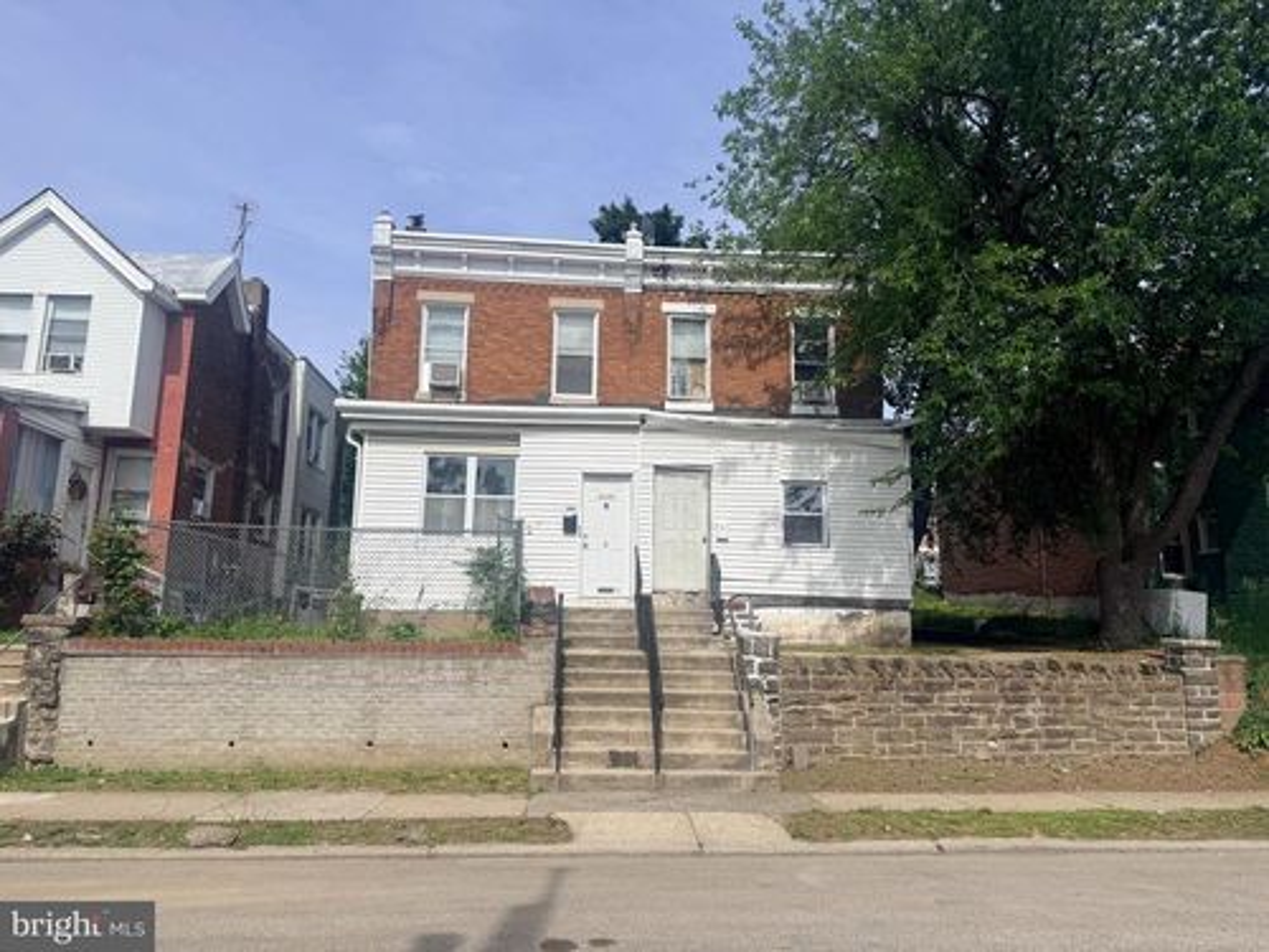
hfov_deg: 71.6
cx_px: 634
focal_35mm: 24
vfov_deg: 56.8
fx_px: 880
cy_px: 476
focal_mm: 6.76
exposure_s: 1/7353
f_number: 1.78
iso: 80
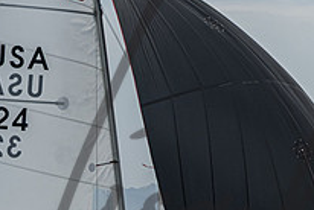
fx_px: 4359
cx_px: 503
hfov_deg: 4.1
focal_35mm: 499
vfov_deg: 2.8
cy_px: 245
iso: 320
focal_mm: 140
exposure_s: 1/2000
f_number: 7.1
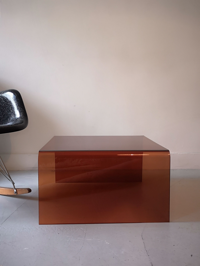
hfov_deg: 41.8
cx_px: 100
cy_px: 133
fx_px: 262
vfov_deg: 54.0
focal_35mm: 34
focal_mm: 3.95
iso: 320
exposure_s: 1/33.3
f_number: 1.8
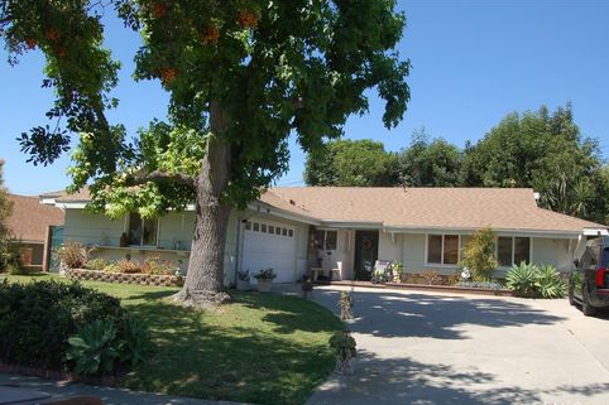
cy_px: 207
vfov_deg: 46.4
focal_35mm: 28
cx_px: 304
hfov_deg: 65.5
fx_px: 473
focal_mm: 18
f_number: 8
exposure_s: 1/250
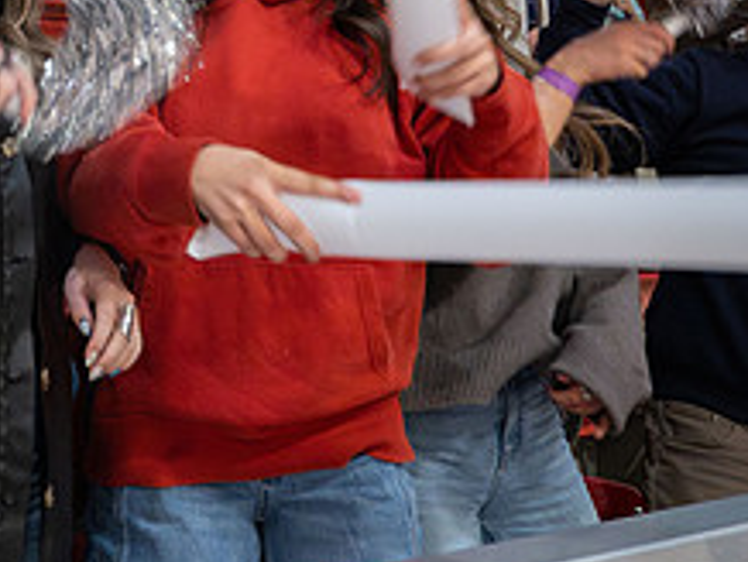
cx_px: -73
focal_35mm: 71
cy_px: -174
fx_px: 1536
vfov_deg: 19.2
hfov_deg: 25.4
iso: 6400
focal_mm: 24
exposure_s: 1/250
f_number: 4
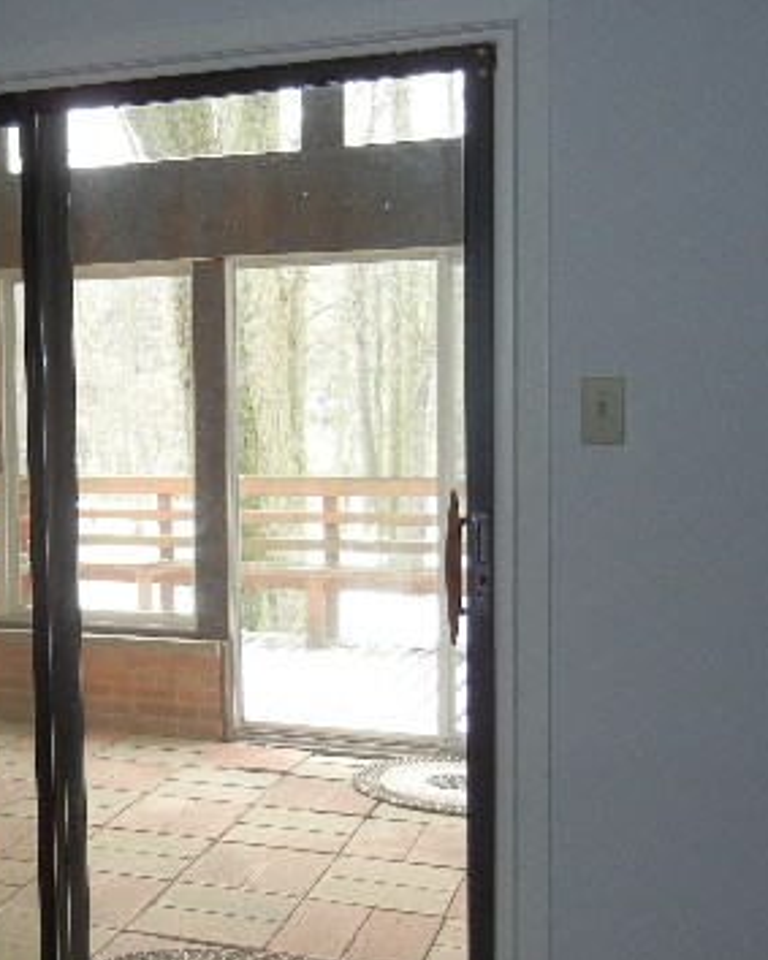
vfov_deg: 35.4
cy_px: 475
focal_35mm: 53
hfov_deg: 27.7
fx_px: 1507
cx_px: 92
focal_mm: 5.4
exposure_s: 1/55.6
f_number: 3.5
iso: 160
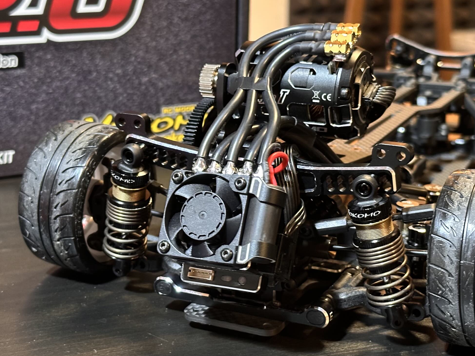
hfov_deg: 26.3
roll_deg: -1.0
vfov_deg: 19.9
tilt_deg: -16.2
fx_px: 1015
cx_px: 253
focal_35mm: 74
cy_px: 192
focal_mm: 6.86
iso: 400
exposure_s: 1/25
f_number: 1.78
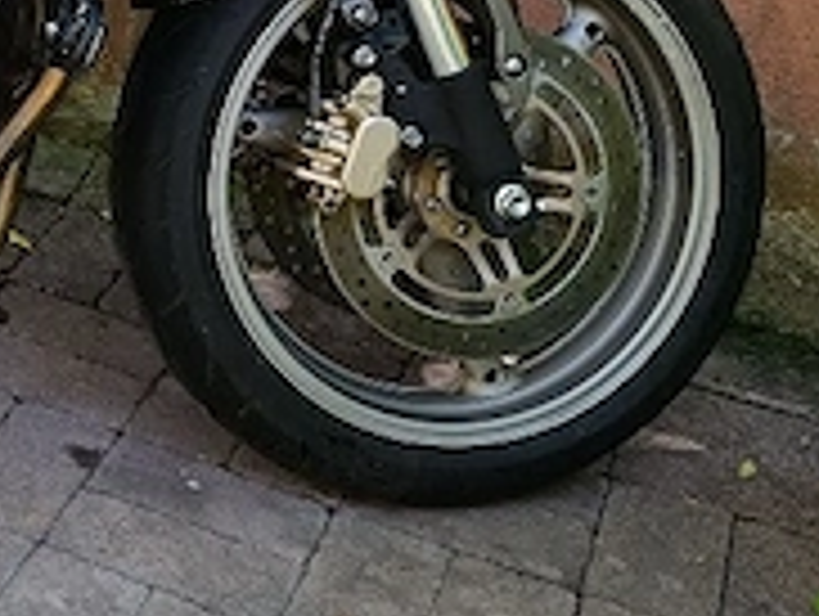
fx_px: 1801
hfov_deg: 21.7
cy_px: -40
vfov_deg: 18.8
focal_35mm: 76
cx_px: -387
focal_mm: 6.11
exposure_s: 1/101
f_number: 1.65
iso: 269
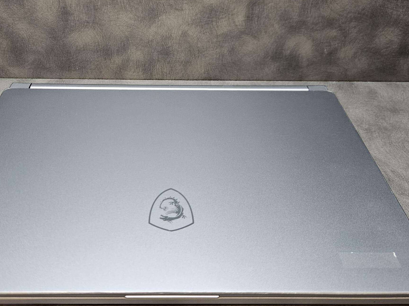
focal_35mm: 34
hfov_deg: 53.7
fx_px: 402
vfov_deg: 41.3
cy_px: 103
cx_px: 170
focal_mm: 5.4
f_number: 1.8
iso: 400
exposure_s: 1/359
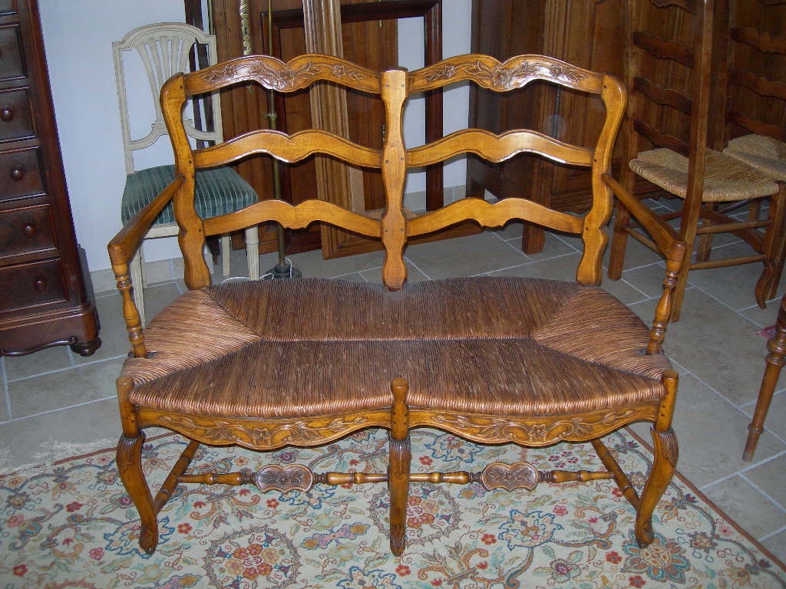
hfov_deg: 49.0
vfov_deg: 37.7
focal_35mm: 38
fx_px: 863
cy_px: 294
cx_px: 393
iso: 176
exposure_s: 1/60.1
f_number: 2.8
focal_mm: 7.8
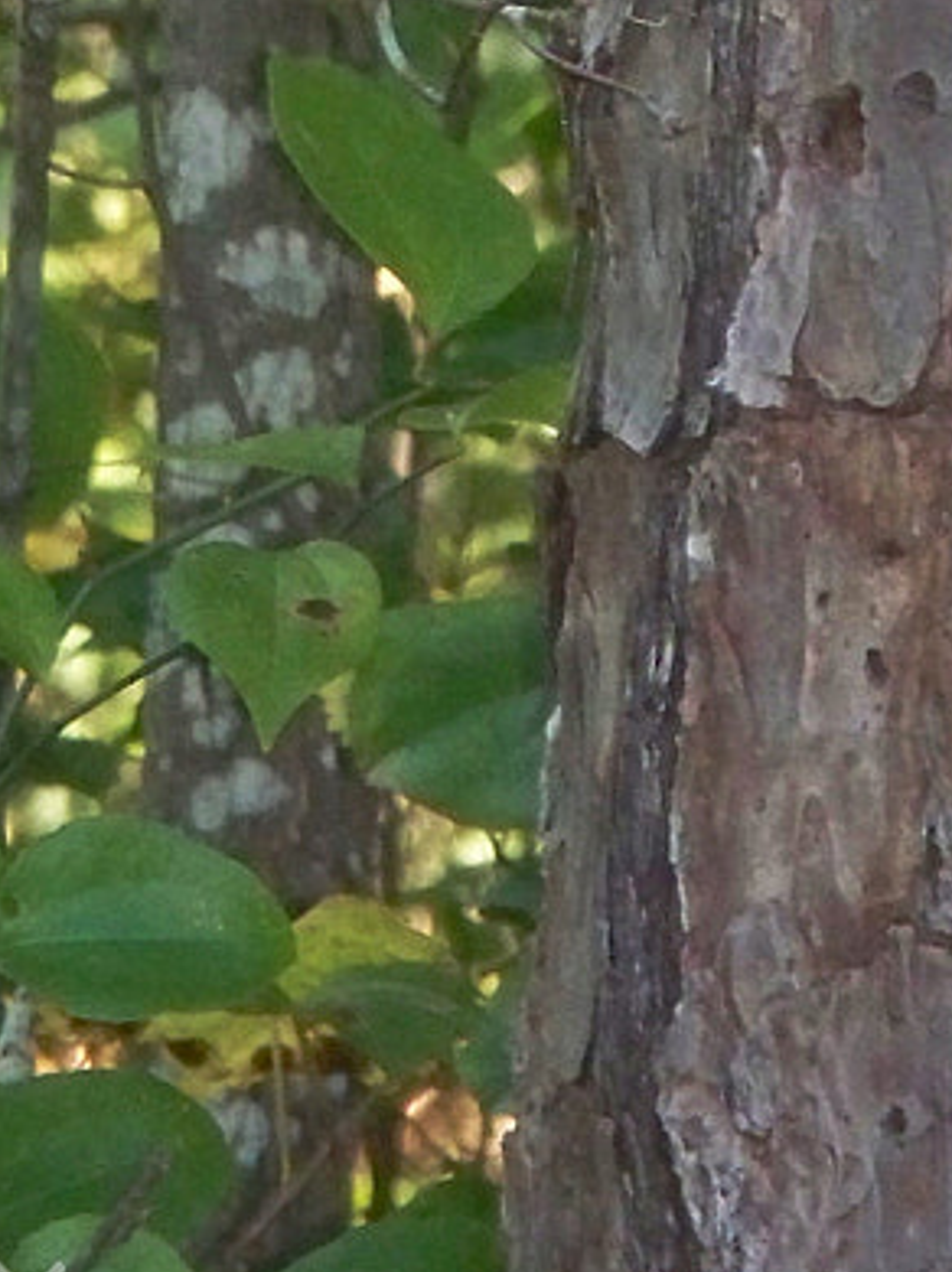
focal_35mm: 739
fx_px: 27128
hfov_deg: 2.0
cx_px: 1213
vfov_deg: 2.7
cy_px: -845
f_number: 5.1
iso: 400
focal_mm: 37.7
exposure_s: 1/100
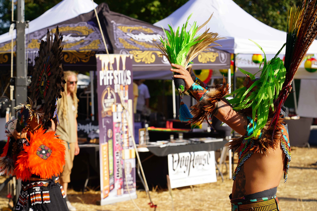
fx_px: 925
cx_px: 158
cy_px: 106
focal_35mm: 105
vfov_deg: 13.0
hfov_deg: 19.5
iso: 100
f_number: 5.6
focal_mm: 105
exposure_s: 1/320
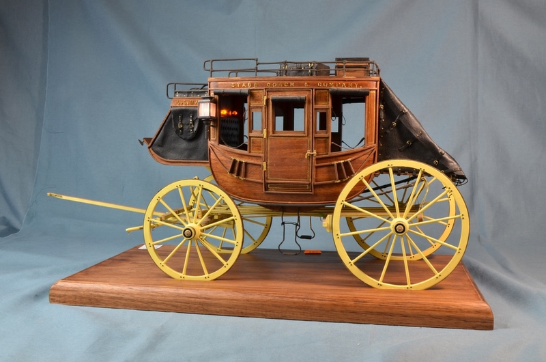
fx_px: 568
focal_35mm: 38
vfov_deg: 35.3
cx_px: 273
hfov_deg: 51.4
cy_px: 181
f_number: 18
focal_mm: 25
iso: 200
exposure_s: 1/1.6
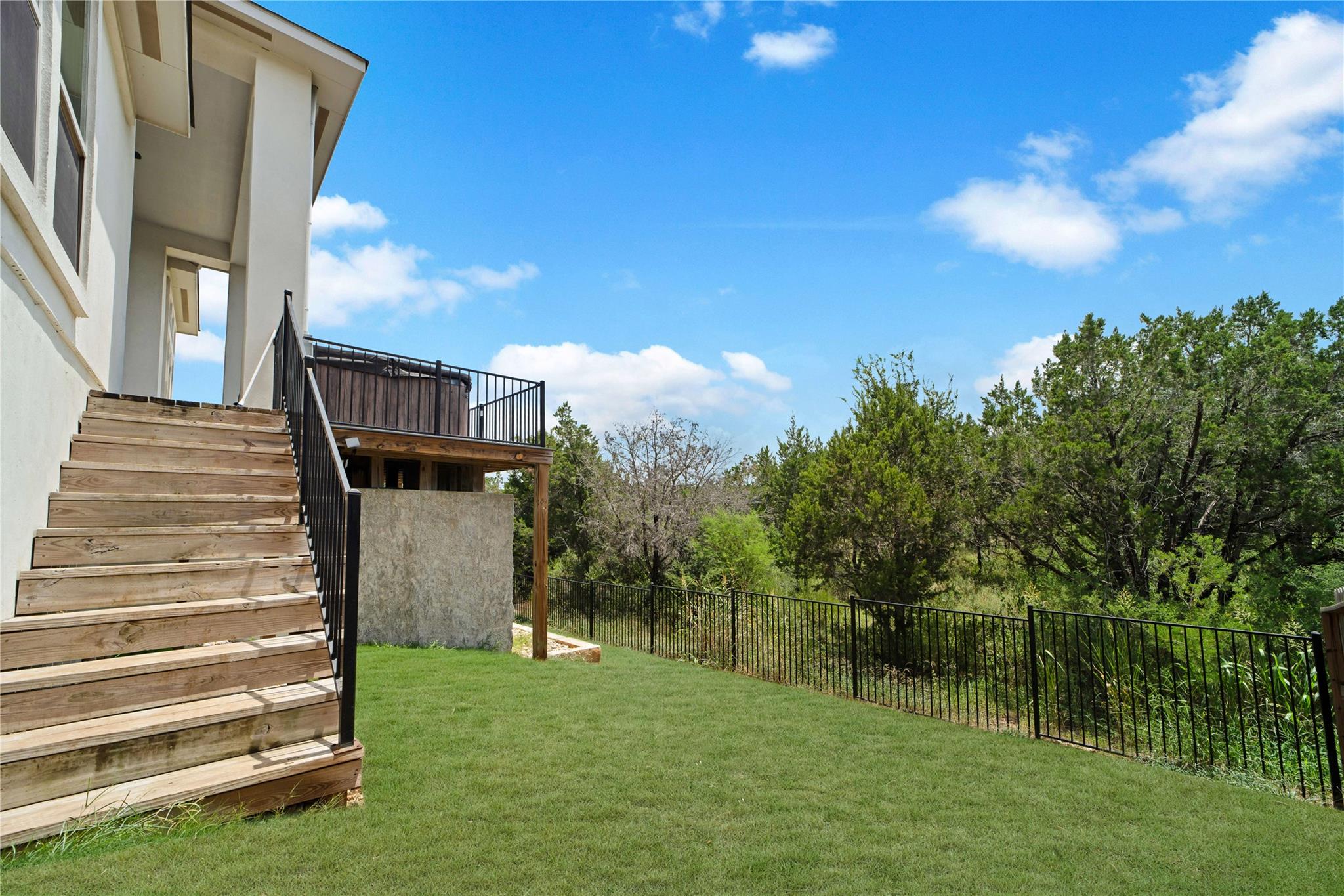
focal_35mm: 14
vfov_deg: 81.2
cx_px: 672
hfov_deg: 104.3
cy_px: 448
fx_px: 523
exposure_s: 1/500
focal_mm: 14
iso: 160
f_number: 8
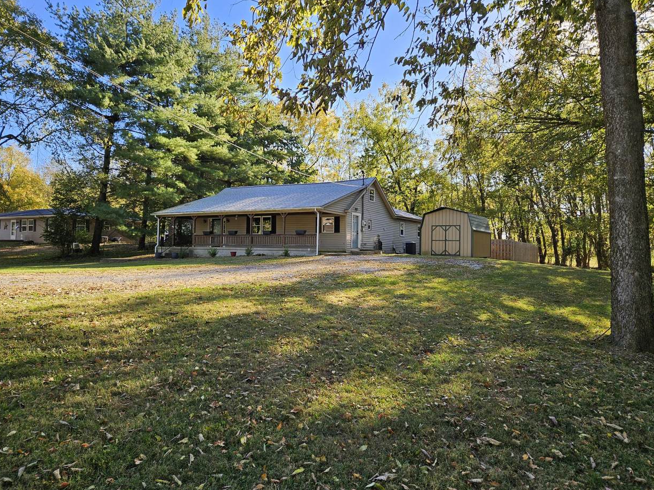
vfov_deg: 56.8
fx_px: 453
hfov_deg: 71.6
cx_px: 325
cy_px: 235
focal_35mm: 24
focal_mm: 5.4
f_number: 1.8
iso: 25
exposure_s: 1/418
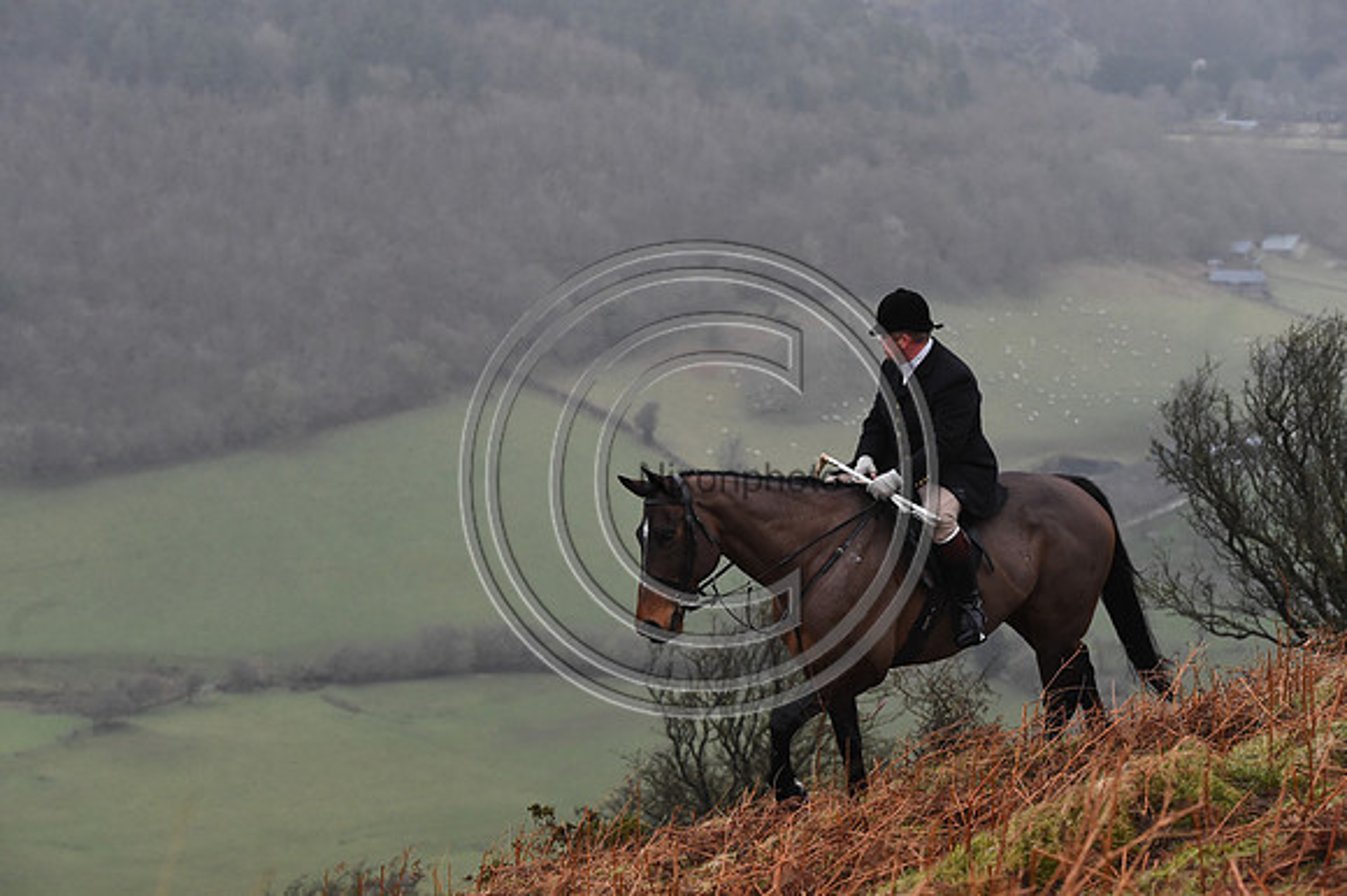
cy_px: 448
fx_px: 3814
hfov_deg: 20.0
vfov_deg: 13.4
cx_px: 674
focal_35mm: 102
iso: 3200
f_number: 6.3
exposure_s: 1/800
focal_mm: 102
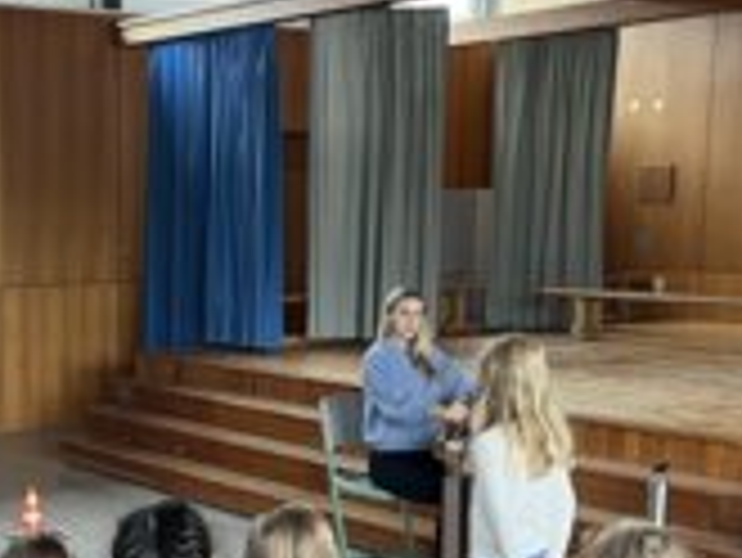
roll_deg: +0.5
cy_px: 396
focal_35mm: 63
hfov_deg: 29.6
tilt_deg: -8.3
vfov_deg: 23.2
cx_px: 94
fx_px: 1351
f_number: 1.6
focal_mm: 5.1
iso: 200
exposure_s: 1/60
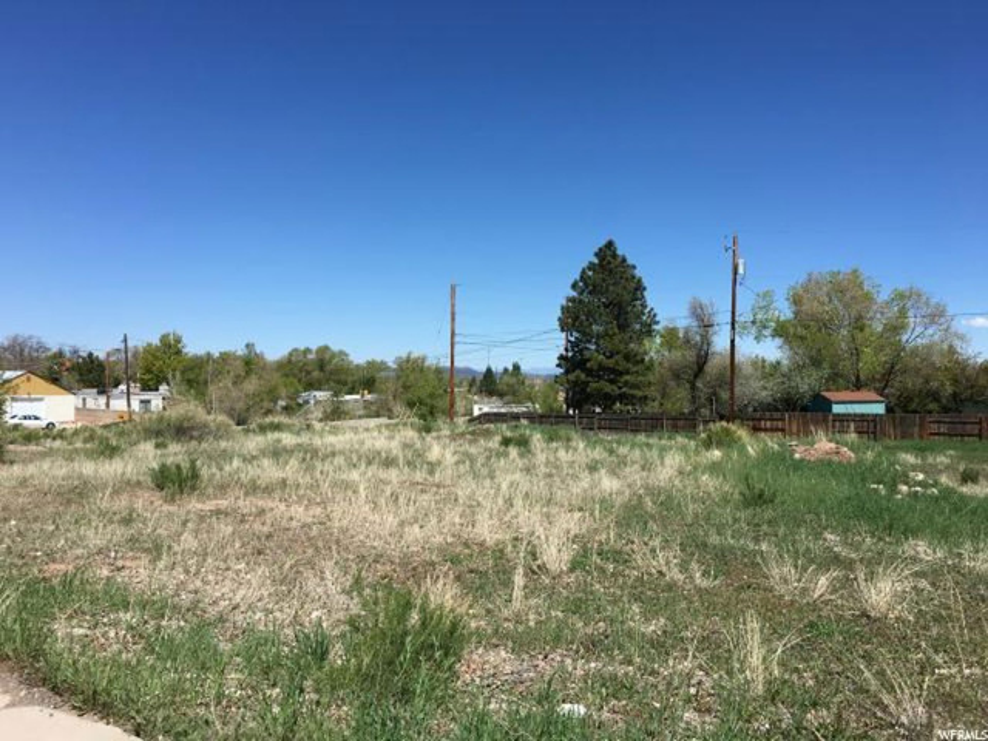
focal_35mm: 29
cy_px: 370
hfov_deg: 61.7
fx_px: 828
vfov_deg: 48.2
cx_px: 494
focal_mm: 4.15
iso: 25
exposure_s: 1/2137
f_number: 2.2
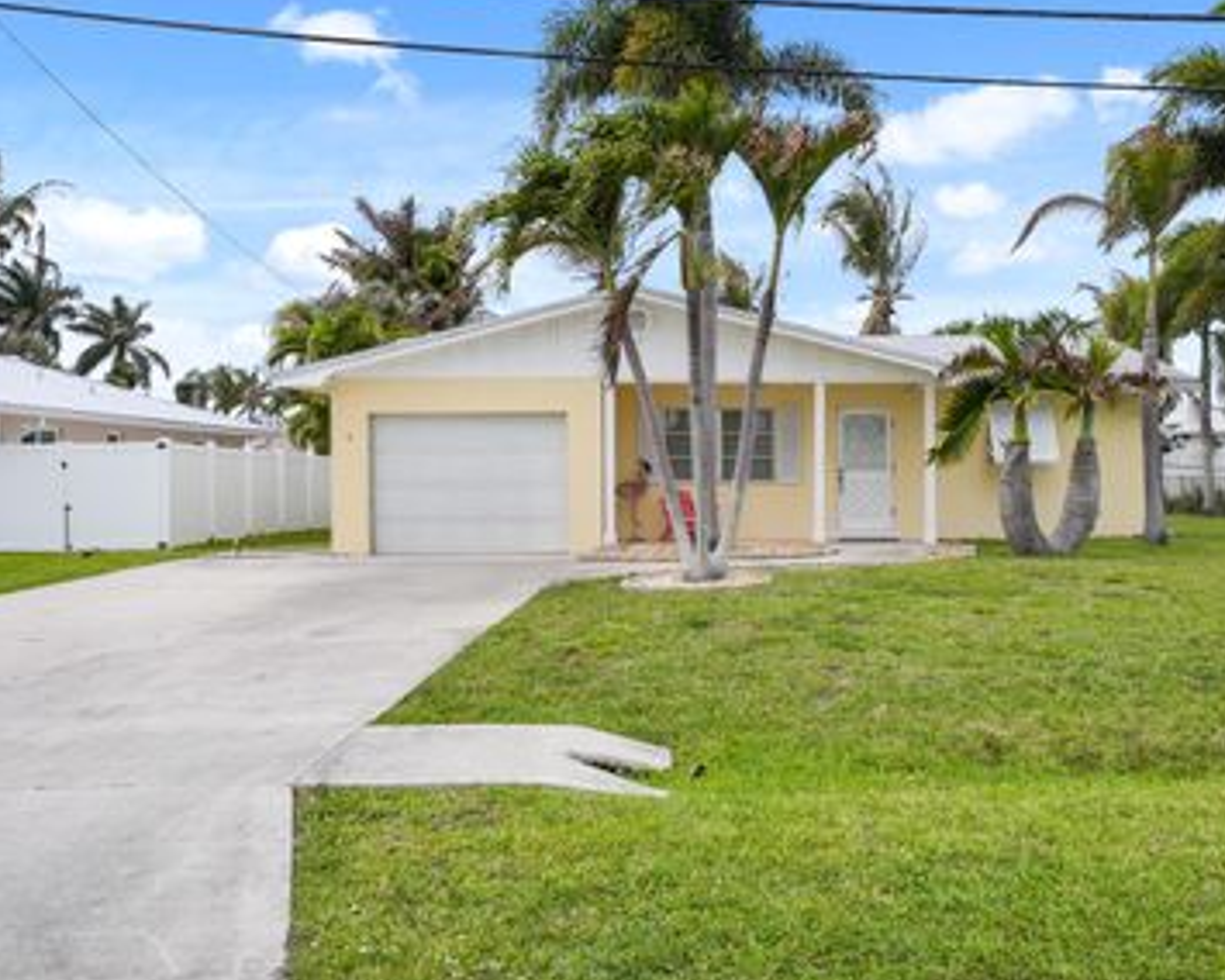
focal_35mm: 34
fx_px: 1239
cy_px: 478
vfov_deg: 43.1
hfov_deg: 52.2
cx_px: 742
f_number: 9
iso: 250
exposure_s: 1/400
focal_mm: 25.9
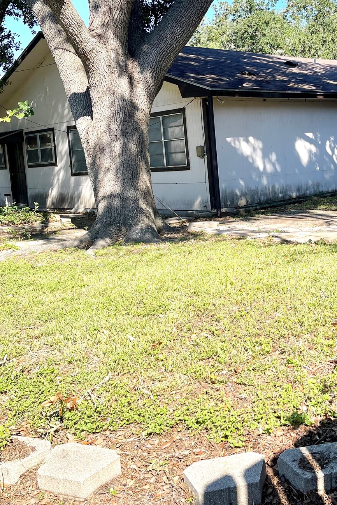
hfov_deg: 32.2
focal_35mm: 41
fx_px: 576
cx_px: 239
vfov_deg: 46.9
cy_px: 185
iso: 32
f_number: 1.6
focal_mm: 5.1
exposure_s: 1/1976
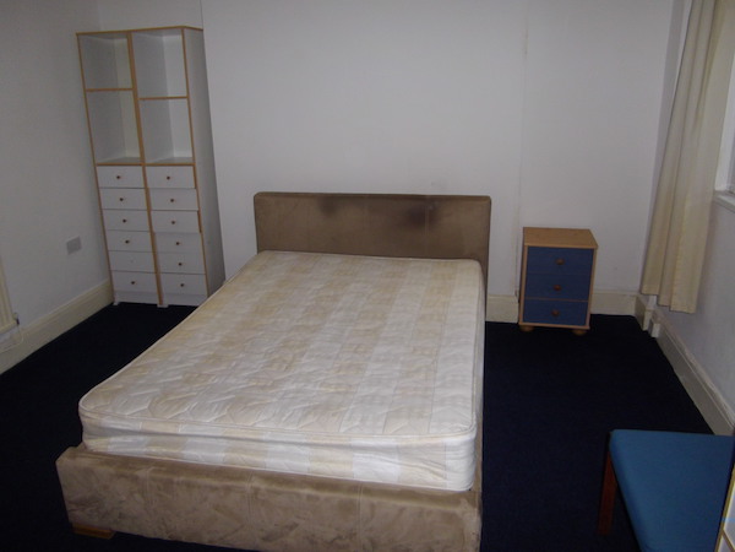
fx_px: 573
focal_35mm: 27
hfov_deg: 65.3
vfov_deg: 51.4
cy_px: 276
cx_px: 368
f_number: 3.2
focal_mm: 4.9
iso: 140
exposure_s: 1/50
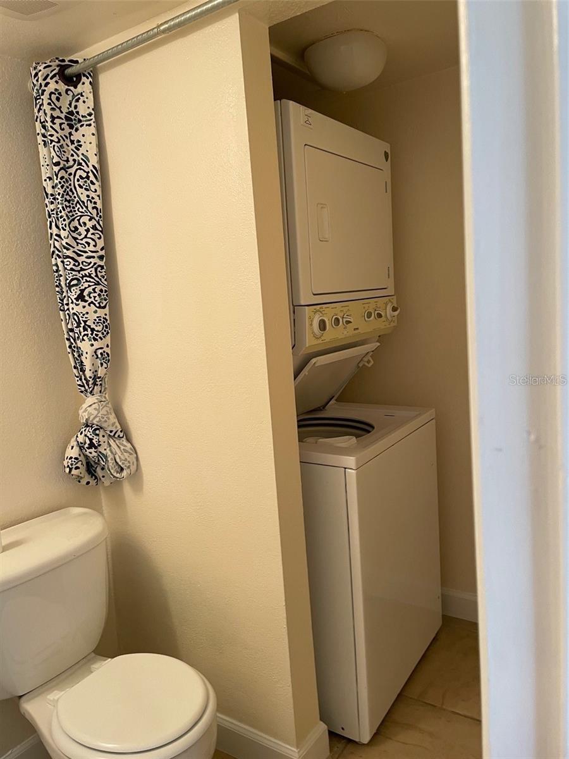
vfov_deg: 67.3
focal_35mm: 26
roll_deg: +6.8
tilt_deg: -4.8
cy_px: 380
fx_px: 570
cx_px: 284
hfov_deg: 53.1
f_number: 1.6
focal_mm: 4.2
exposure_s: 1/60
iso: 80
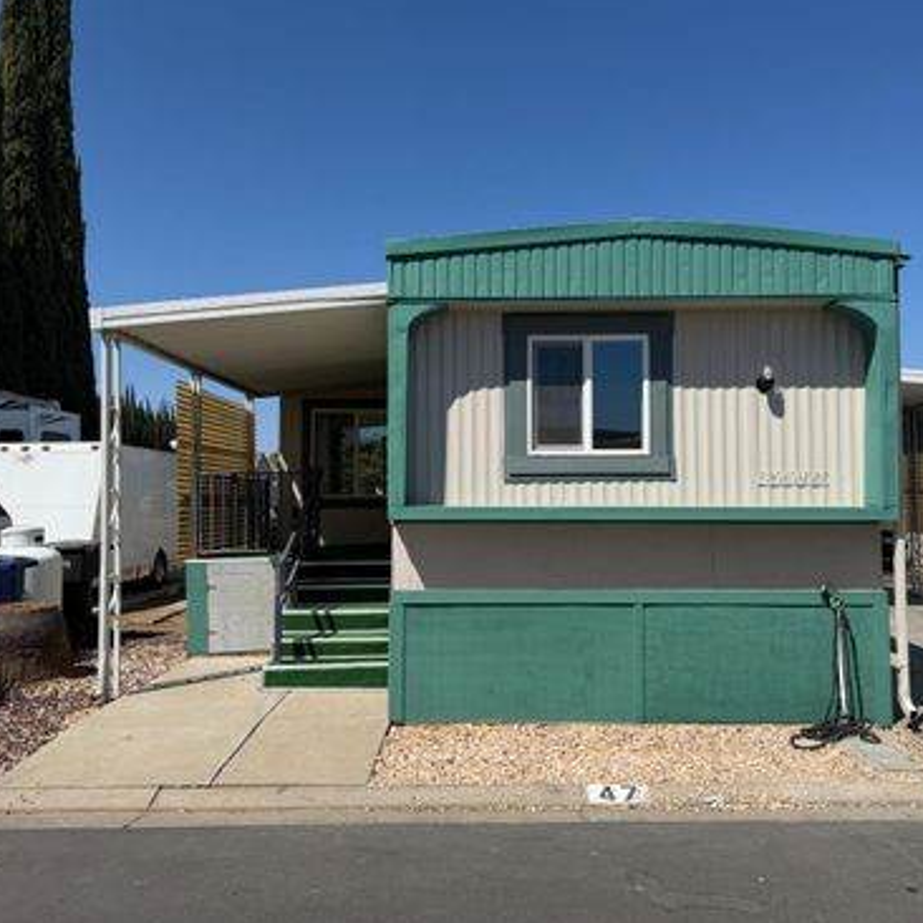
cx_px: 492
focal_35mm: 29
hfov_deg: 55.6
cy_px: 460
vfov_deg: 55.6
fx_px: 875
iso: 80
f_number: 1.78
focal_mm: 6.76
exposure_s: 1/6173
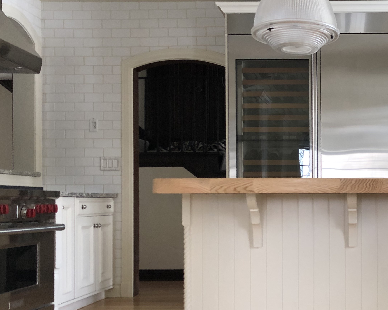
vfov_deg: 29.5
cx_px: 341
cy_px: 205
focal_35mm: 51
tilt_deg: +0.3
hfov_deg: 34.8
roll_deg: +0.5
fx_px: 586
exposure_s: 1/30
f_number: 1.8
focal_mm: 4
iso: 32
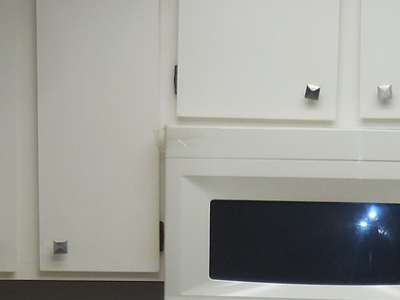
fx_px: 1098
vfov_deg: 15.0
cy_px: 357
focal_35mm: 95
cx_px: 285
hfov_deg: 20.5
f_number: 3.3
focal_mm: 4.5
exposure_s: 1/40
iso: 125
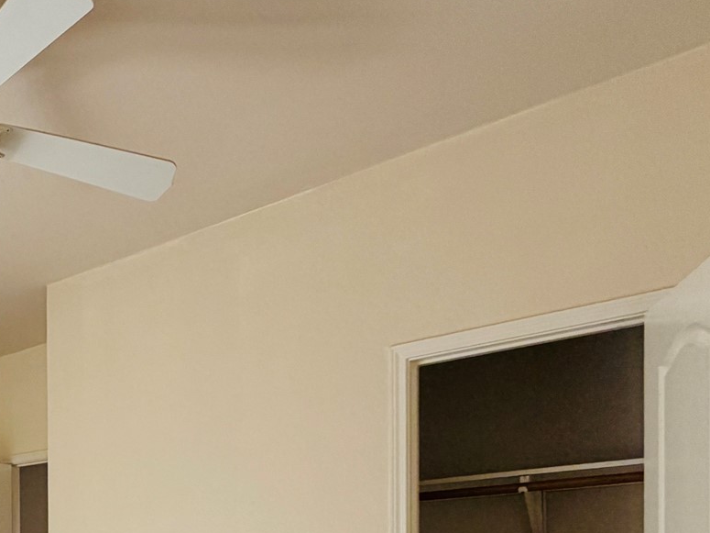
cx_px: -102
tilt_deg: -1.6
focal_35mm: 37
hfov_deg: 39.3
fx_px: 759
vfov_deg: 33.6
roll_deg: +1.0
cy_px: 589
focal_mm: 2.22
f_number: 2.2
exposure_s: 1/121
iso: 80
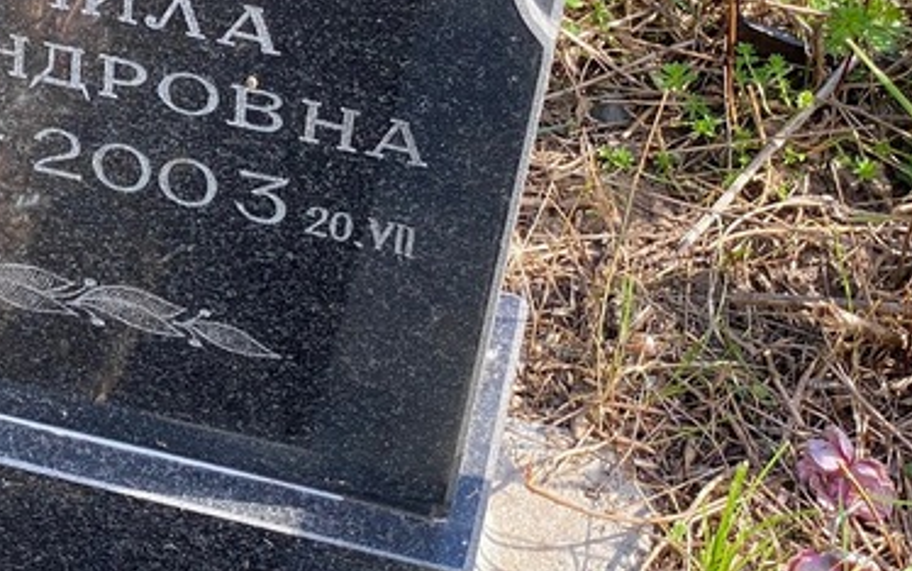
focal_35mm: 118
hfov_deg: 17.4
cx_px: 117
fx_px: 2934
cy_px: -22
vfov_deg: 11.0
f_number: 2
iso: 20
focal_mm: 6
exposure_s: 1/208
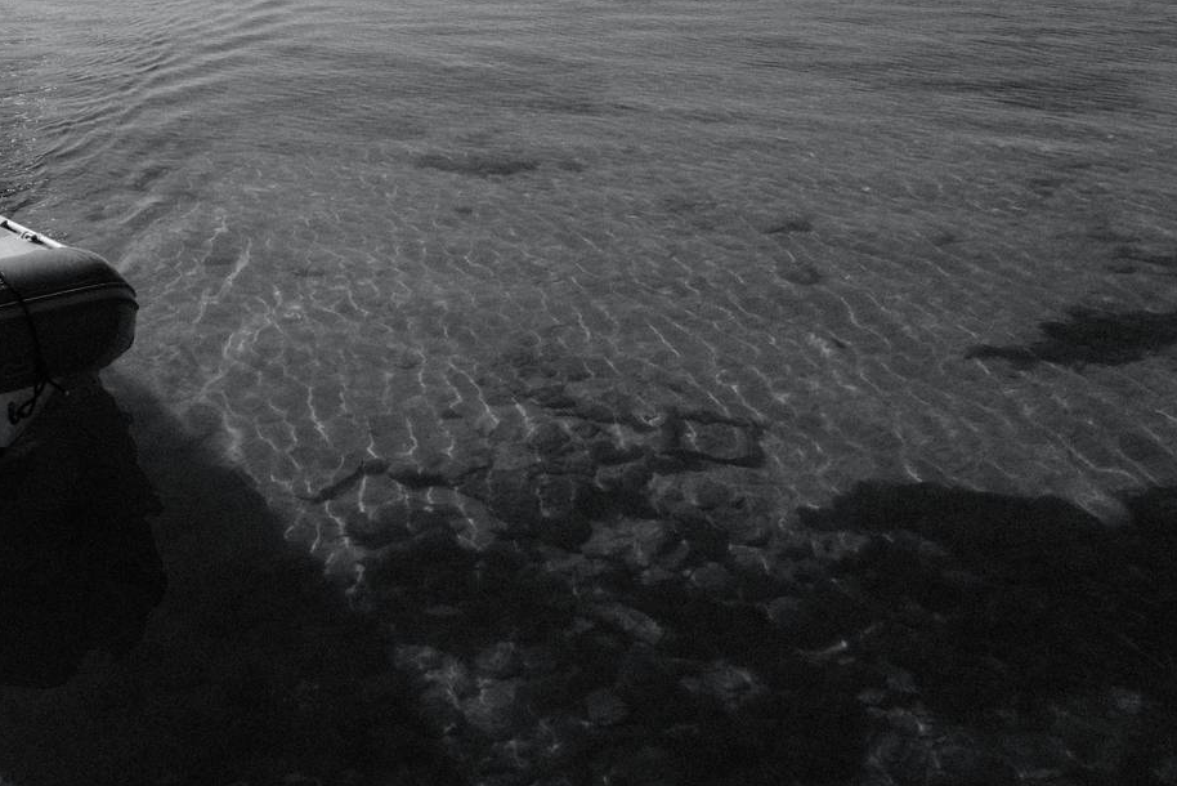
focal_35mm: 42
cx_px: 325
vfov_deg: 31.7
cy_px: 269
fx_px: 1374
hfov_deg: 45.1
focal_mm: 16
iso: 320
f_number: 8
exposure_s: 1/1100
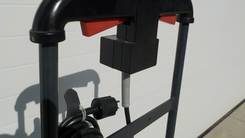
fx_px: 214
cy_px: 48
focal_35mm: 33
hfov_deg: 59.5
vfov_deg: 35.4
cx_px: 122
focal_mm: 4.1
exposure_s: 1/1000
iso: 125
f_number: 6.6
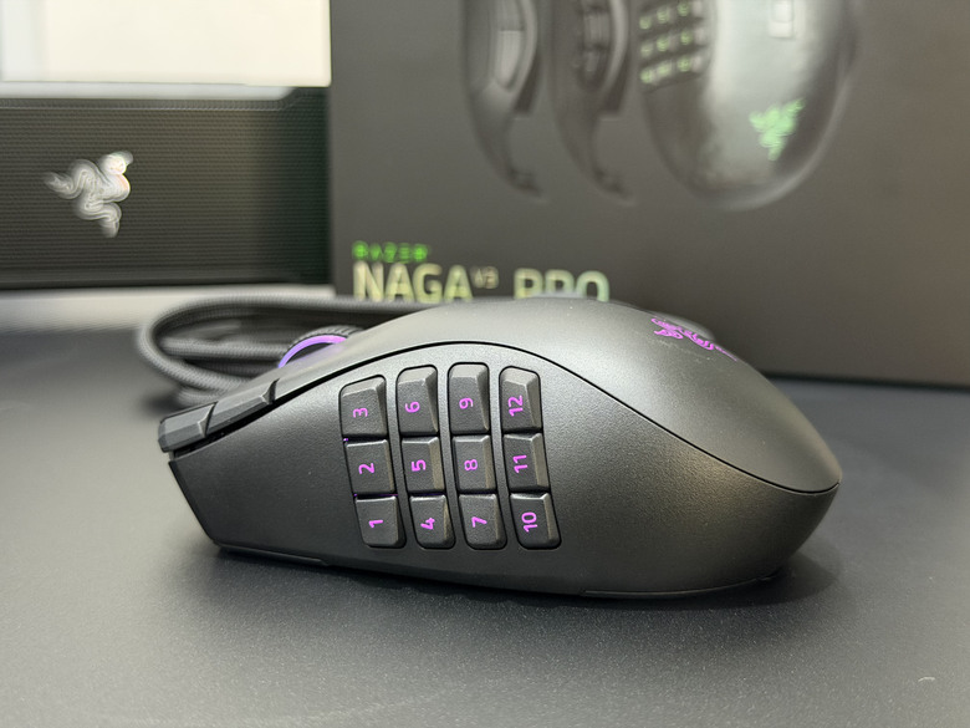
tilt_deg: -10.8
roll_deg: +0.0
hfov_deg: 39.7
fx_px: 1345
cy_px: 364
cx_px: 485
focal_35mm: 48
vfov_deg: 30.3
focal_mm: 6.76
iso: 500
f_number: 1.78
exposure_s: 1/30
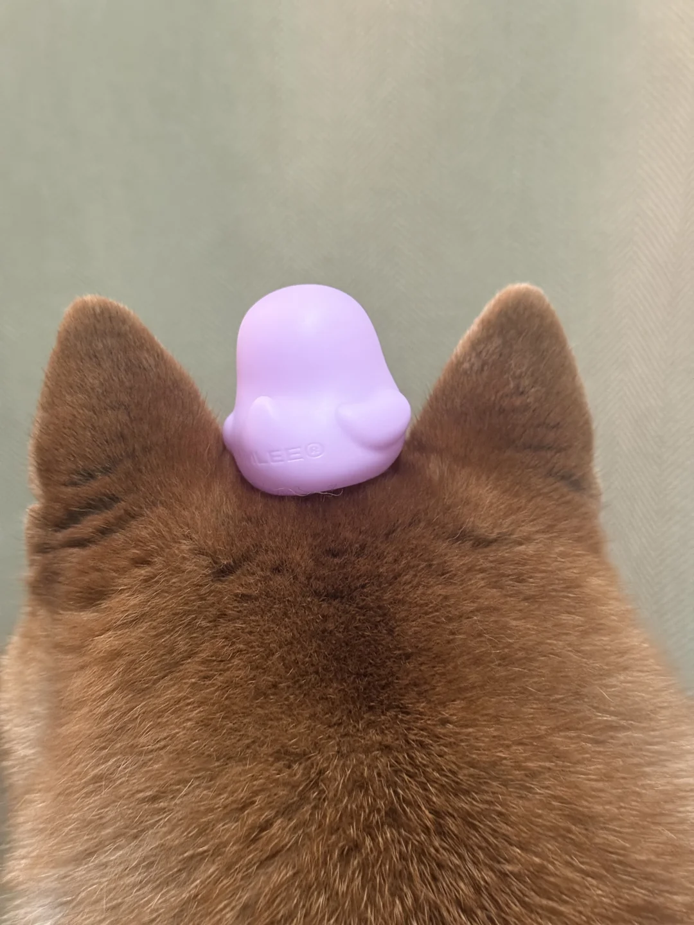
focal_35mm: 48
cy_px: 462
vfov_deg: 39.7
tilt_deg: -14.4
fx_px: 1283
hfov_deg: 30.3
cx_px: 347
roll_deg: -3.3
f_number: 1.78
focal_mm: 6.76
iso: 500
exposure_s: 1/31
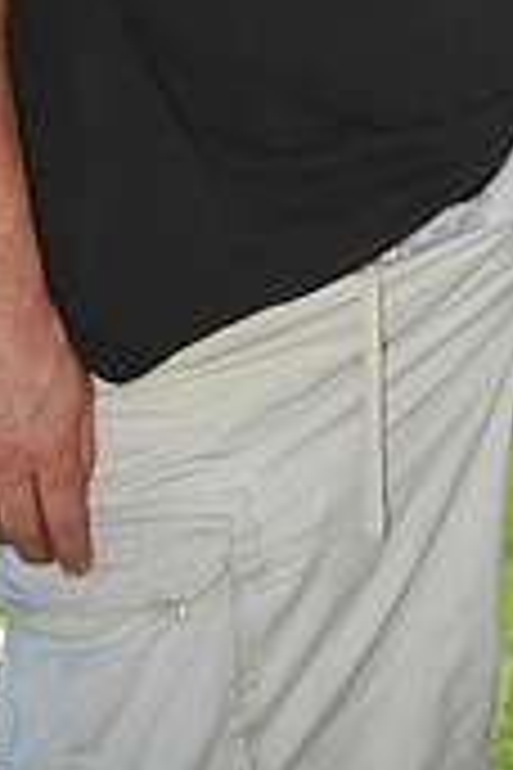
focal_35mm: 339
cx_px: 486
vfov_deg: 6.0
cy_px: -477
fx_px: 7246
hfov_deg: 4.1
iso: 200
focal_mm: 100
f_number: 4
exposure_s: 1/1250
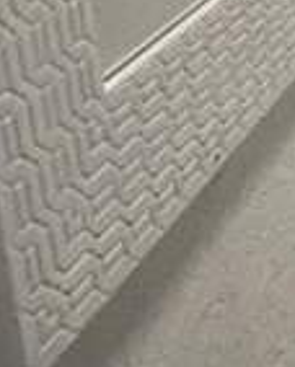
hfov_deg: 11.0
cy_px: -150
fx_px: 1035
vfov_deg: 18.3
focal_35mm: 95
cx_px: 867
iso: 160
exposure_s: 1/60
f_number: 1.8
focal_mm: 1.57
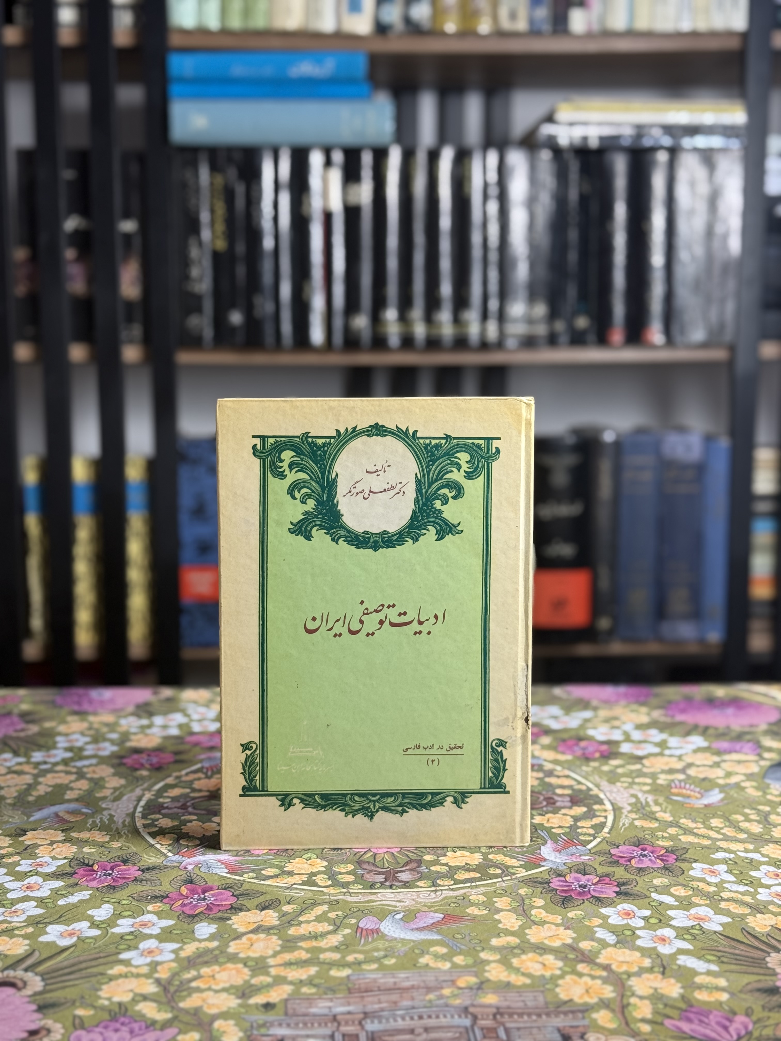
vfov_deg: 39.7
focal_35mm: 48
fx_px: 1444
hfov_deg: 30.3
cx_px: 390
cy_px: 520
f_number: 1.78
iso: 80
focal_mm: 6.76
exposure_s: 1/100
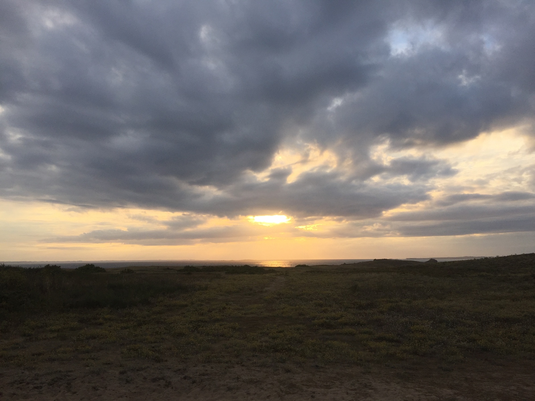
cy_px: 200
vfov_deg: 48.2
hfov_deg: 61.7
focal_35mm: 29
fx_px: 448
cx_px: 268
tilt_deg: +7.0
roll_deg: +0.4
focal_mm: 4.15
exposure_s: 1/860
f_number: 2.2
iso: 32
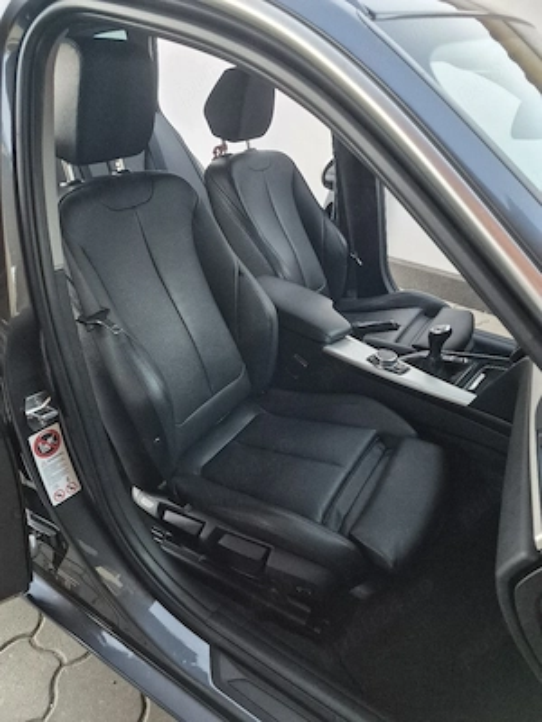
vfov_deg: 73.9
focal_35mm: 23
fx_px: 480
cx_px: 271
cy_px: 361
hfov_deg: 58.9
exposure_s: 1/100
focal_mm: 5.4
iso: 2000
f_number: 1.8
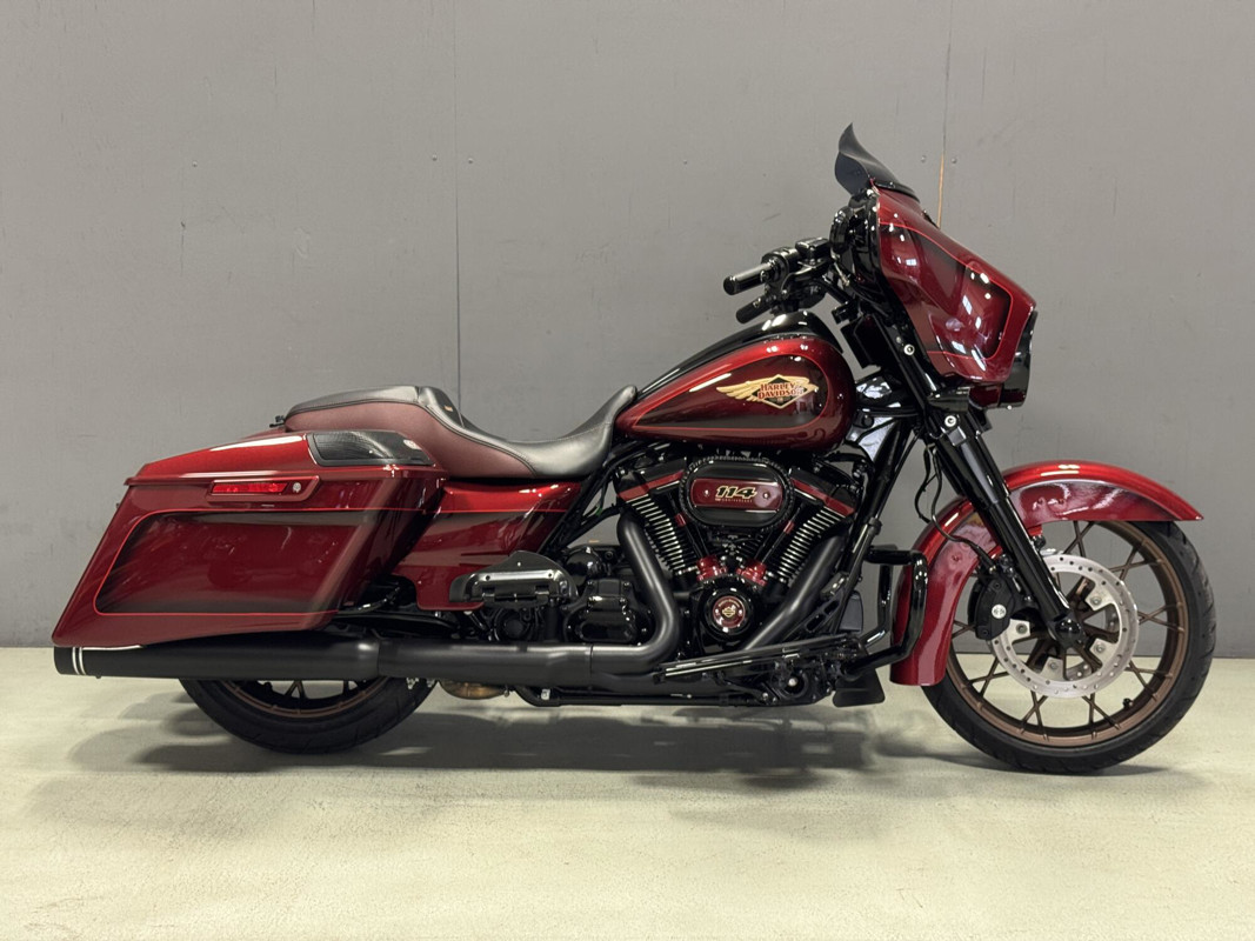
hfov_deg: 39.7
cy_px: 470
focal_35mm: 48
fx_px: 1740
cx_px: 628
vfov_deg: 30.3
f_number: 1.78
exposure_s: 1/40
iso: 200
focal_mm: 6.76
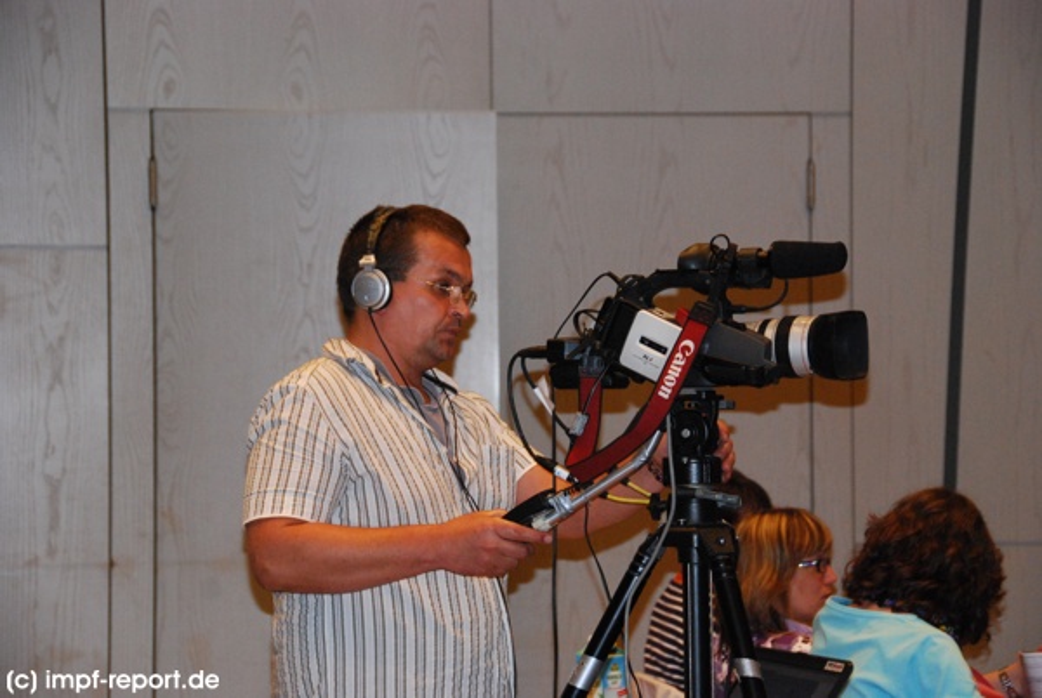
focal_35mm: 120
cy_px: 349
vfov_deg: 11.5
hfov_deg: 17.0
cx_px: 521
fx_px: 3478
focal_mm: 80
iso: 1600
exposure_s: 1/60
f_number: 5.6
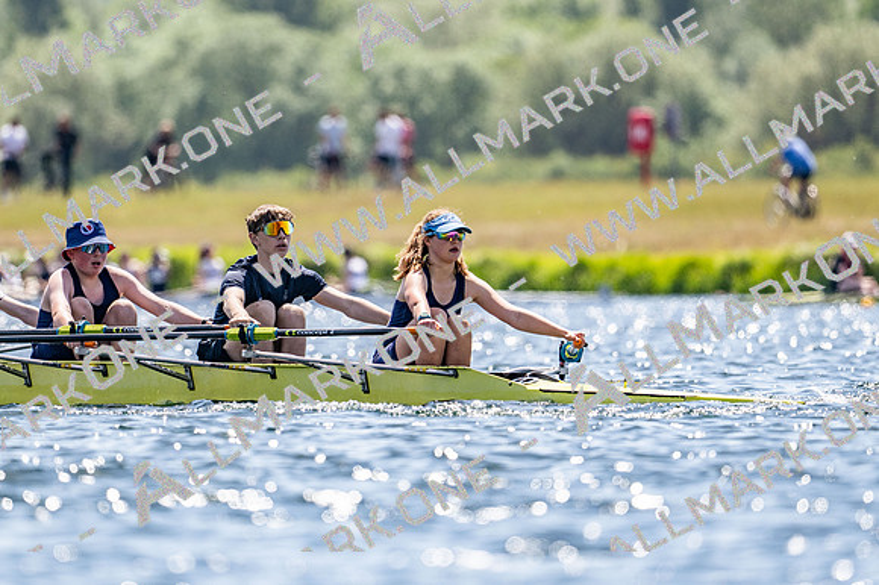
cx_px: 440
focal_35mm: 600
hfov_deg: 3.4
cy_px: 292
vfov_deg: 2.3
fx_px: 14641
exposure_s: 1/2500
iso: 220
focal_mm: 400
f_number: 4.5
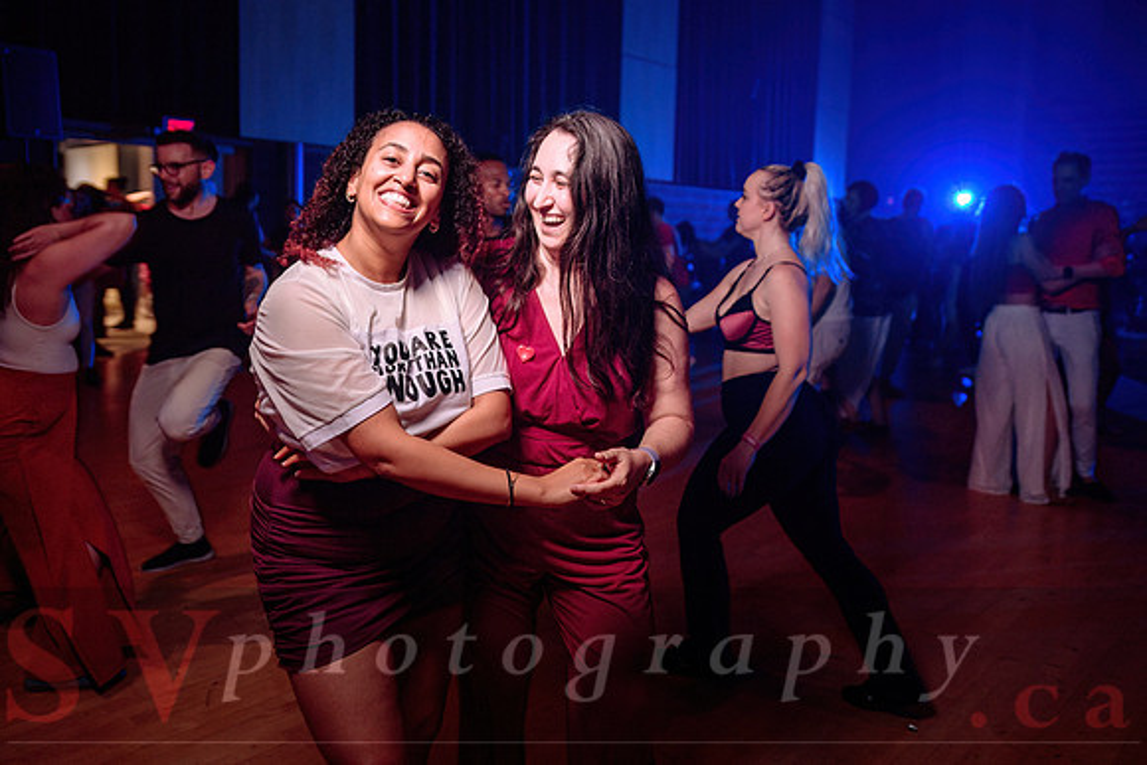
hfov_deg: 64.4
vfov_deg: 45.4
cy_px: 310
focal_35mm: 29
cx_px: 574
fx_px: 911
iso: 800
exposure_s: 1/60
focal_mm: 24
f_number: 2.8
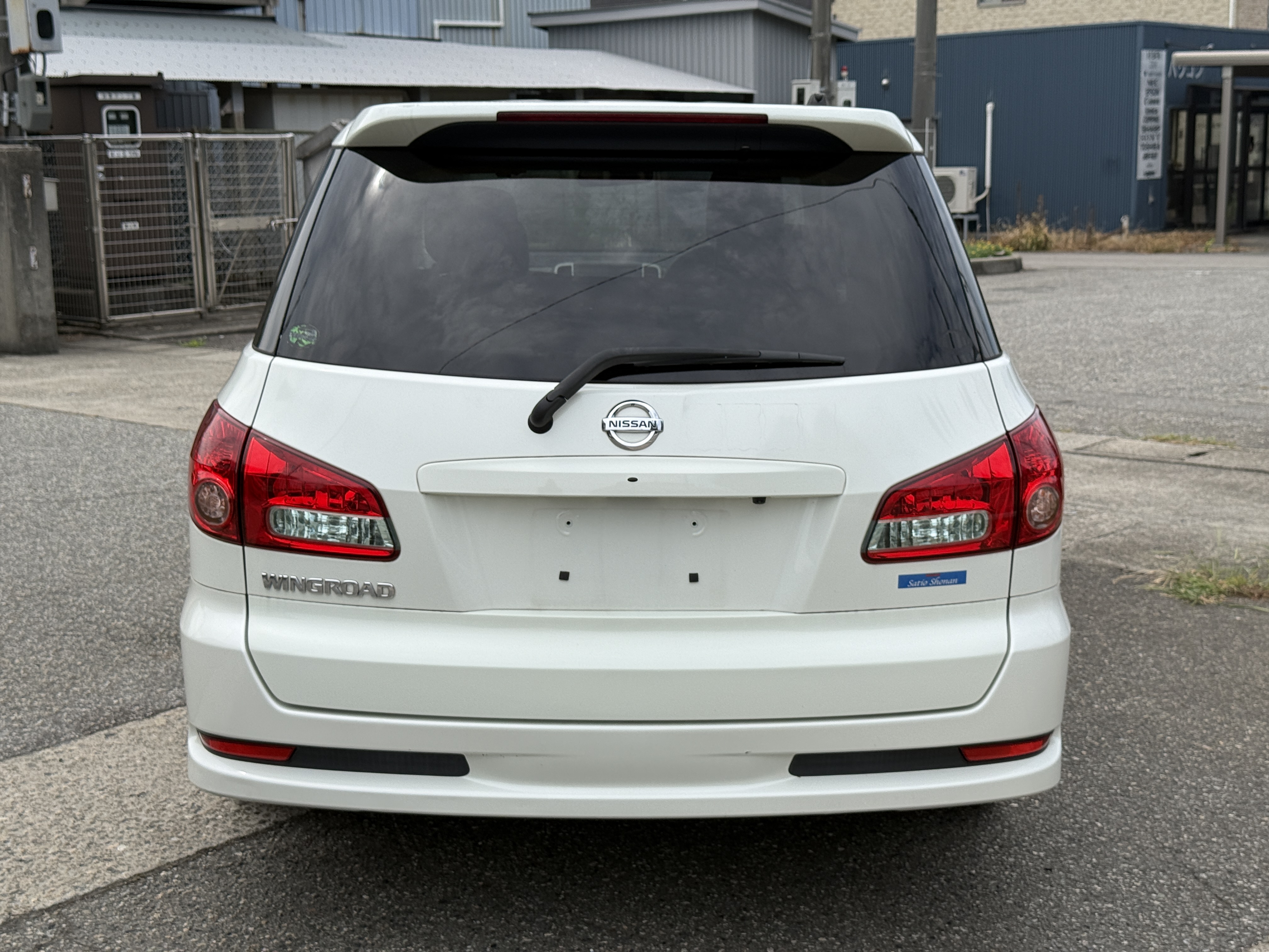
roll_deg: +1.6
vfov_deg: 30.3
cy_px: 476
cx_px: 634
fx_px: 1760
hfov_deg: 39.7
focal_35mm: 48
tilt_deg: -10.5
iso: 64
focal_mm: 6.76
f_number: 1.78
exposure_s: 1/4098
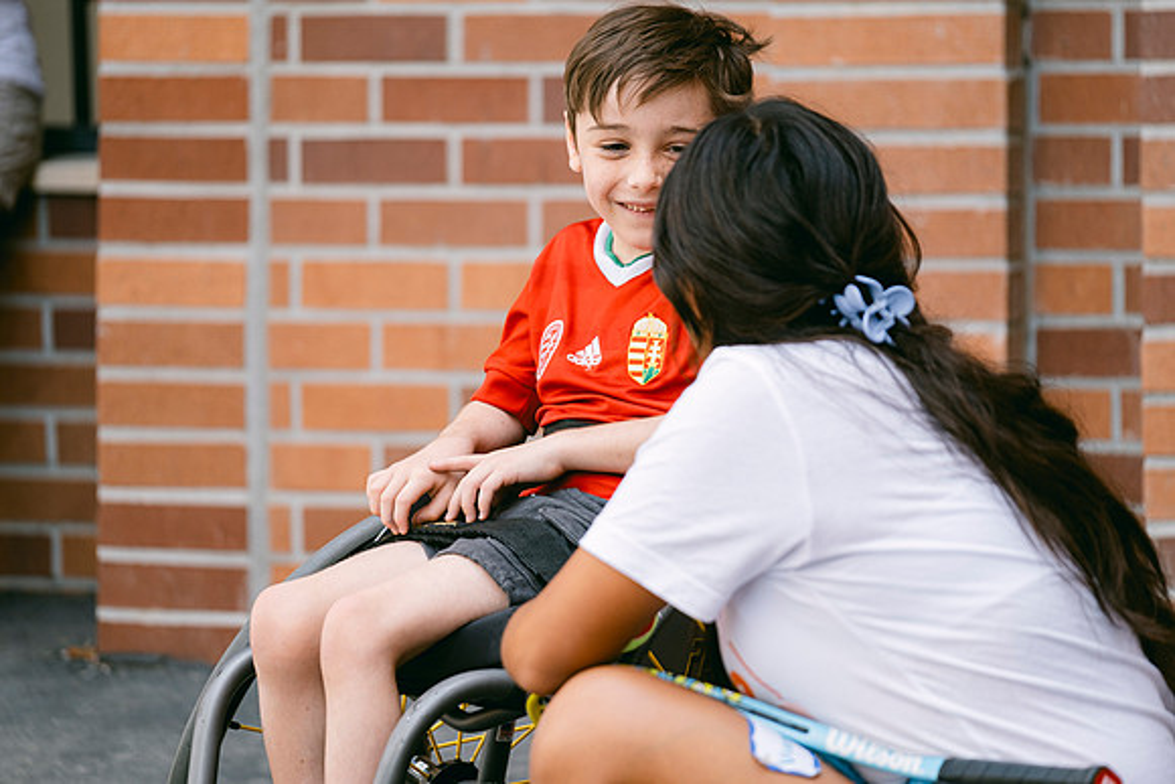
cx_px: 588
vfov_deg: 6.5
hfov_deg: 9.8
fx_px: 6855
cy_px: 392
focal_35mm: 210
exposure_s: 1/125
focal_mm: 140
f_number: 2.8
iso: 160
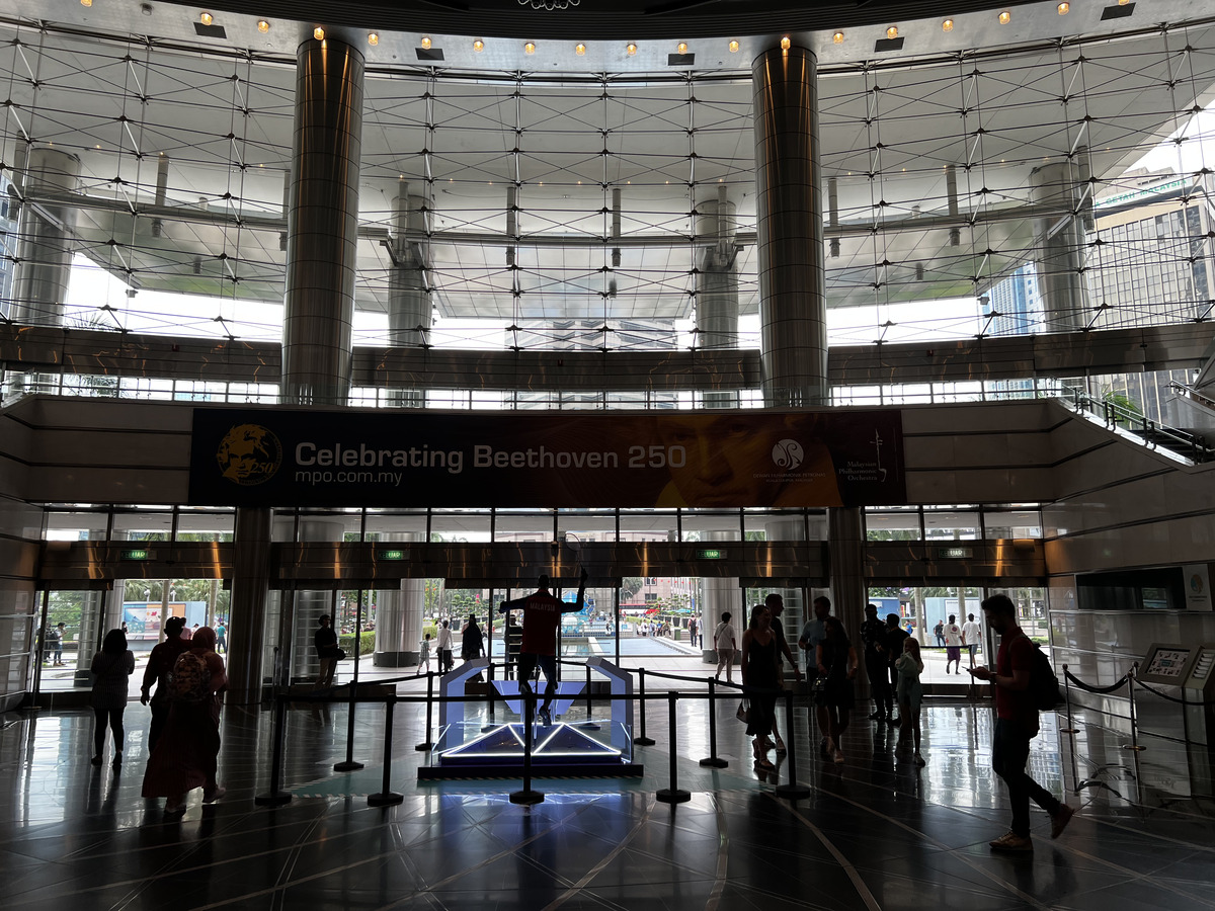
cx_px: 608
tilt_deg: +9.5
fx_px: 913
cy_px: 456
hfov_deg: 67.3
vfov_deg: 53.1
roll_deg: +0.4
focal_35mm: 26
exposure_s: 1/113
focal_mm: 5.7
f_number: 1.5
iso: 32
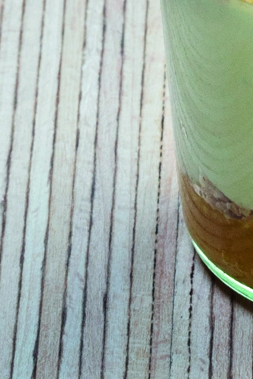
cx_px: 330
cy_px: 71
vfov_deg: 4.4
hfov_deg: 2.9
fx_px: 4933
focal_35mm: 468
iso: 400
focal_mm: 85
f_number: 16
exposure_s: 1/10
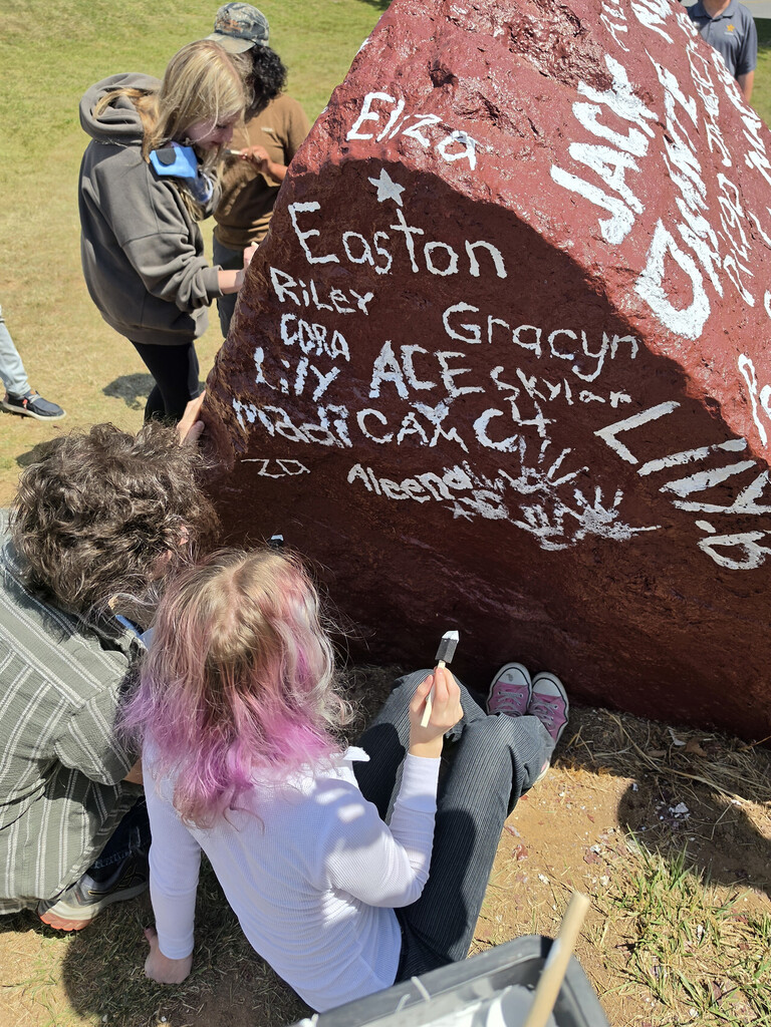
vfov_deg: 73.9
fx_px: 683
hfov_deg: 58.9
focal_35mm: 23
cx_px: 386
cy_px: 514
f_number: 1.4
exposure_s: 1/7939
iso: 64
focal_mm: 6.5
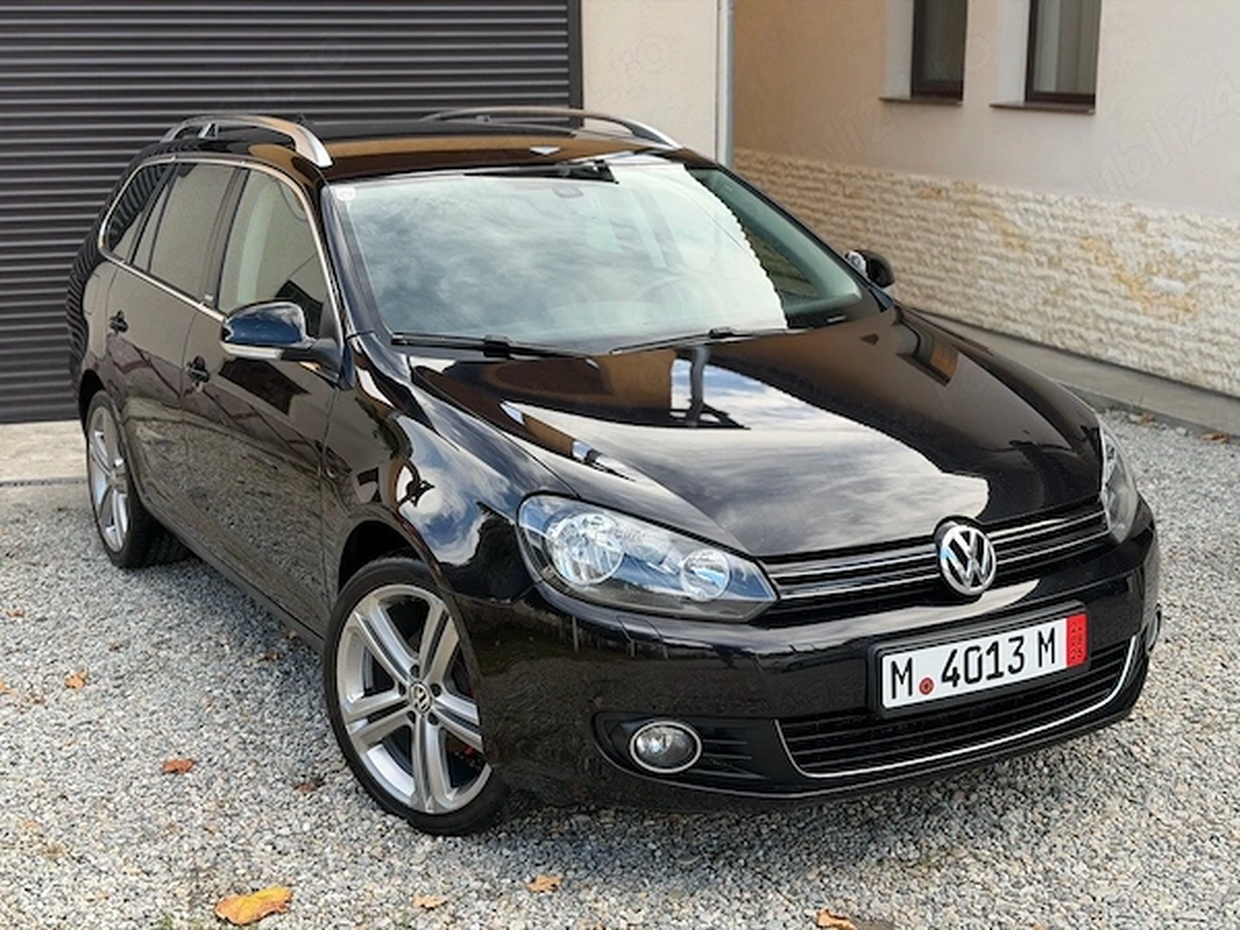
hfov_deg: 39.7
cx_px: 620
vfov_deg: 30.3
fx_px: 1719
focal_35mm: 48
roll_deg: +0.9
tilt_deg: -14.0
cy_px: 465
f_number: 1.78
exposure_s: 1/519
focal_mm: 6.76
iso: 80
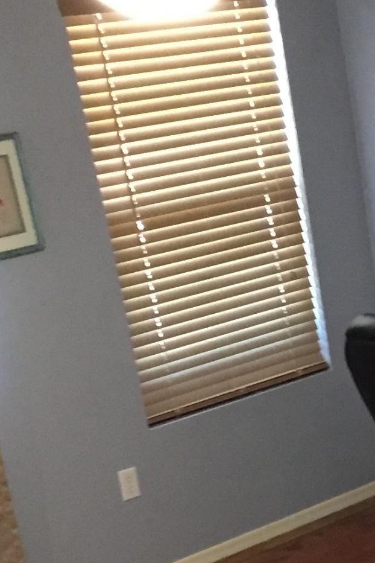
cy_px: 574
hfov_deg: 12.7
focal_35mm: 97
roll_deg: +3.7
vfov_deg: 20.3
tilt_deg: -21.3
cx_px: 693
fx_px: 1516
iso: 320
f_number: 2.2
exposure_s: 1/15
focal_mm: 4.15
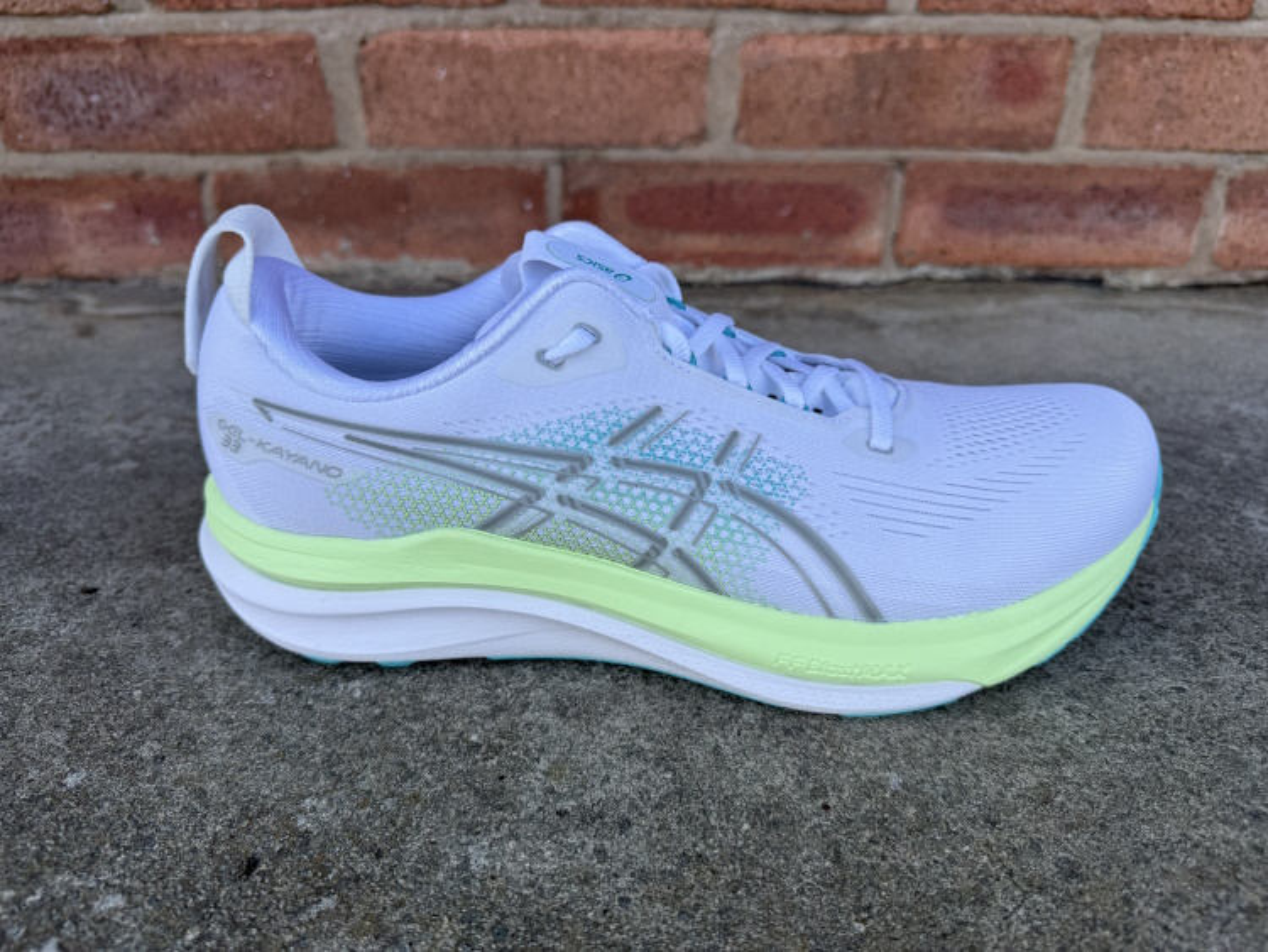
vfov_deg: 56.8
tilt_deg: -24.1
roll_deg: -1.0
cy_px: 476
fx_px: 879
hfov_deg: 71.6
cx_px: 634
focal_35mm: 24
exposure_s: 1/780
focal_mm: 6.76
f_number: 1.78
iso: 80
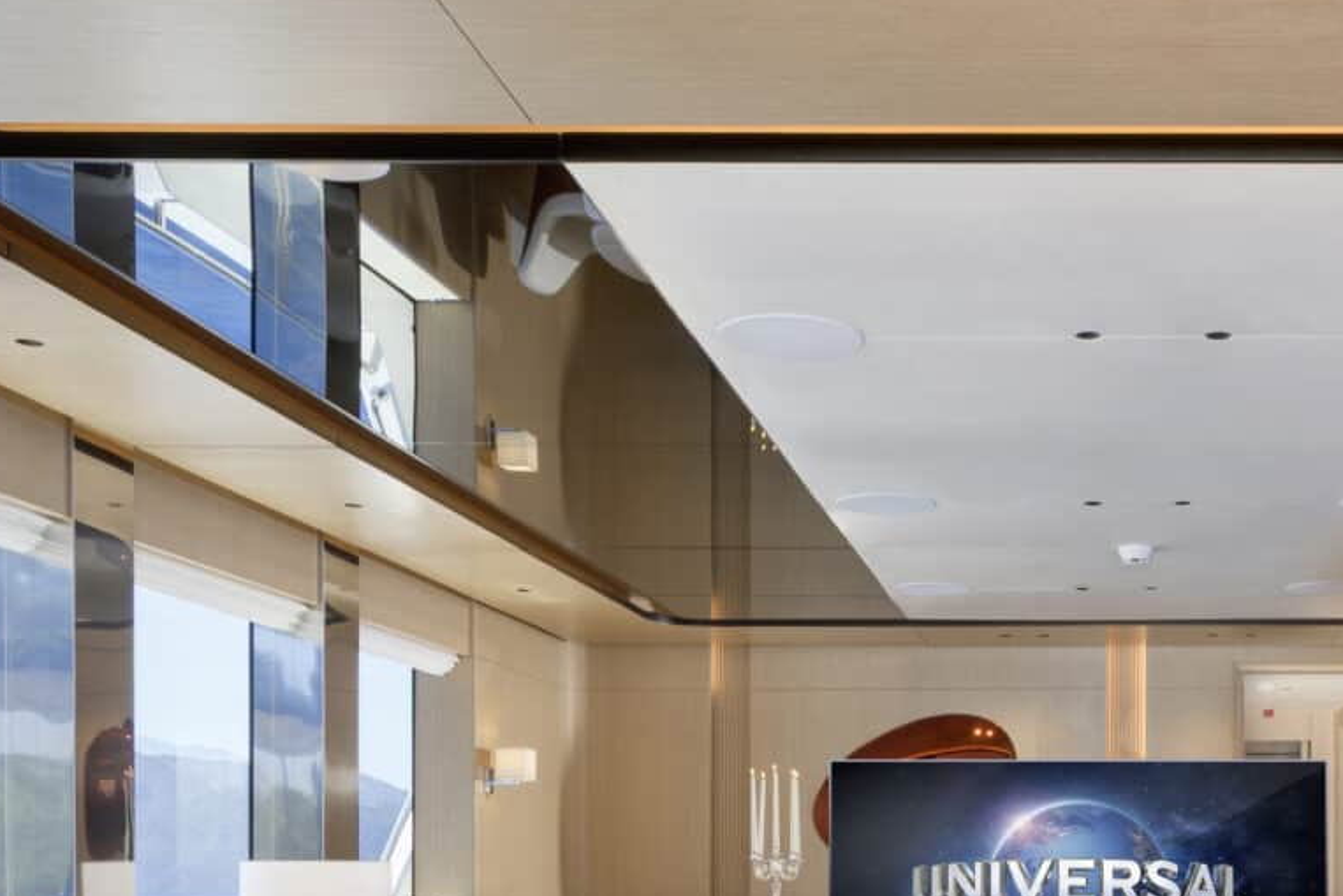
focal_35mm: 47
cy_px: 917
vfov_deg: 26.9
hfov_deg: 39.4
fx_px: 1754
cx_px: 1162
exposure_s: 1/10
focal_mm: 14
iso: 100
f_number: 11
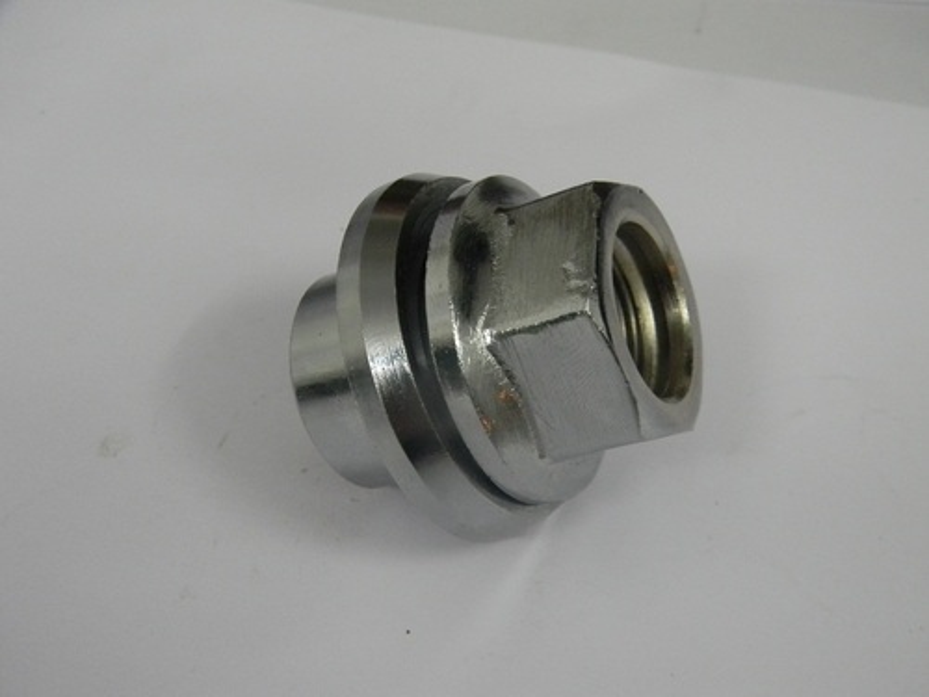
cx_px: 464
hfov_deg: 40.4
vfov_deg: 30.9
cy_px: 348
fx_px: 1261
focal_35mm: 47
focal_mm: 8.6
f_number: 3.9
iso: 400
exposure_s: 1/28.7
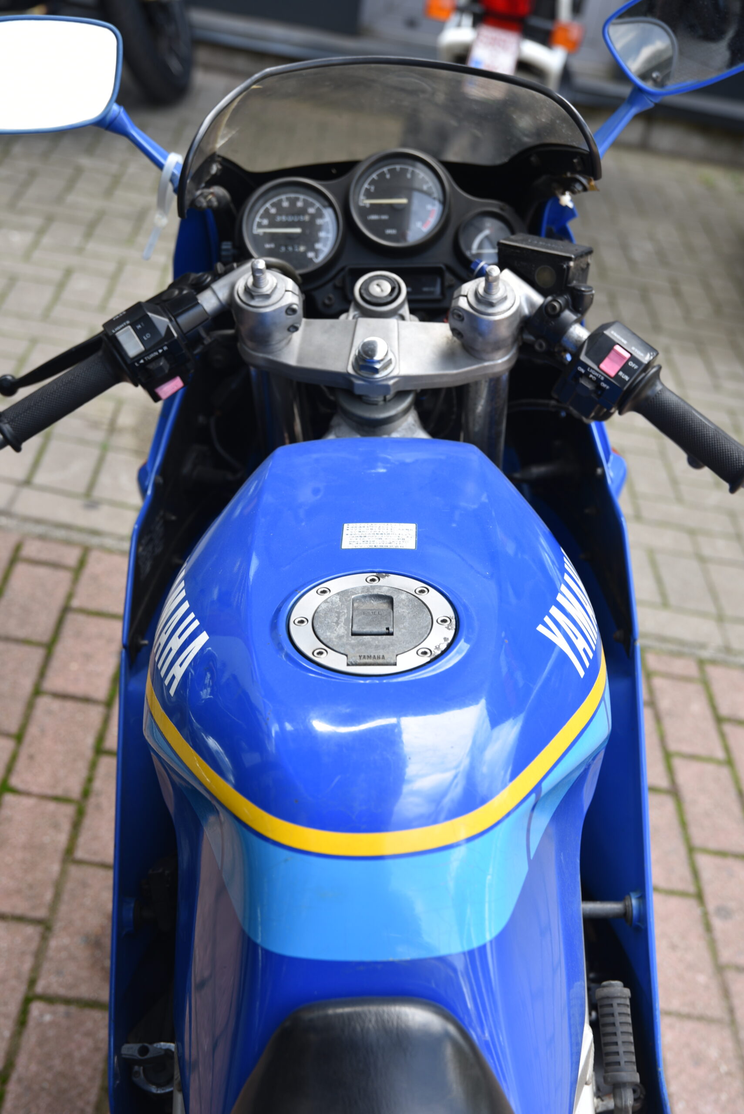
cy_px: 557
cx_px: 372
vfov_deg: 41.1
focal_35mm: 48
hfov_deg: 28.1
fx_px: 1486
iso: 100
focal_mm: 48
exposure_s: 1/80
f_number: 4.5
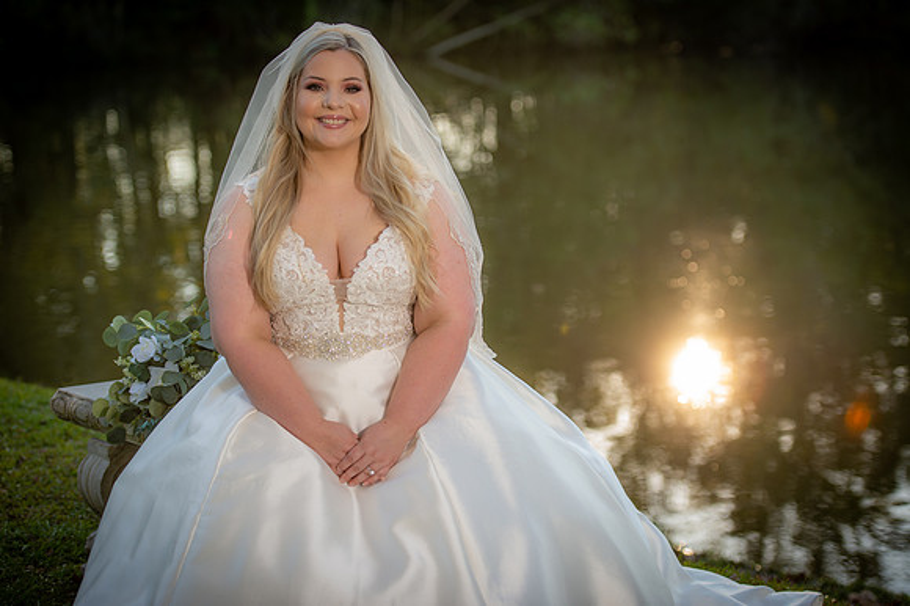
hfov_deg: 23.9
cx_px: 455
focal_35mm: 85
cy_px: 303
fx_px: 2147
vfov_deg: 16.1
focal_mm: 85
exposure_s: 1/200
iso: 80
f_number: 2.8
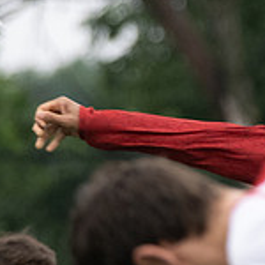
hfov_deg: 1.7
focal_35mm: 1026
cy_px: 215
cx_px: 260
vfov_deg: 1.7
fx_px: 8886
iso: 640
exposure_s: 1/1000
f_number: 2.8
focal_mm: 140
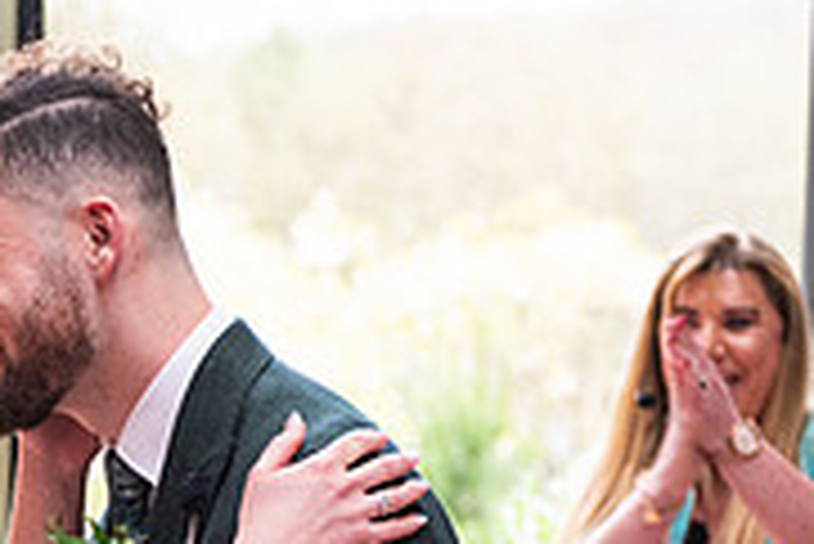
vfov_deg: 7.1
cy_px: 717
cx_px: -126
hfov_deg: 10.5
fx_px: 4345
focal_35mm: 192
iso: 500
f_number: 3.5
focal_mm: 60
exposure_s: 1/200
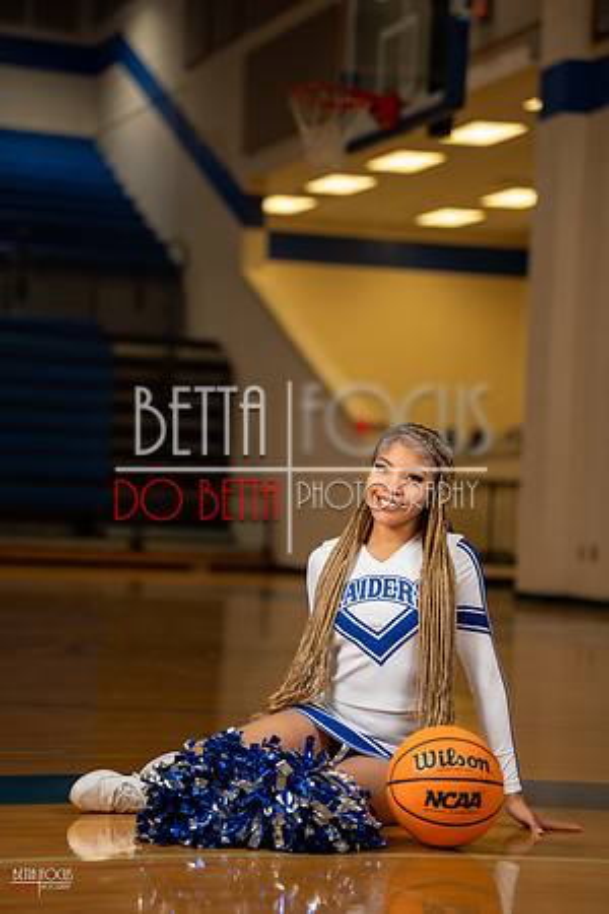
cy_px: 457
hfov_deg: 13.0
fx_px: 2664
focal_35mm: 105
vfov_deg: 19.5
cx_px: 304
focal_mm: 105
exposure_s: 1/160
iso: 500
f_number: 2.8
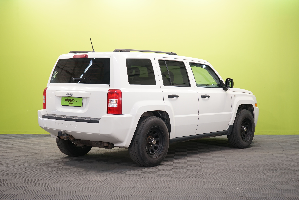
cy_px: 100
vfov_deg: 24.6
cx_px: 150
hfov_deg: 36.2
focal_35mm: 55
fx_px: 457
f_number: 6.3
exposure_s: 1/25
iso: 500
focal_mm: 55
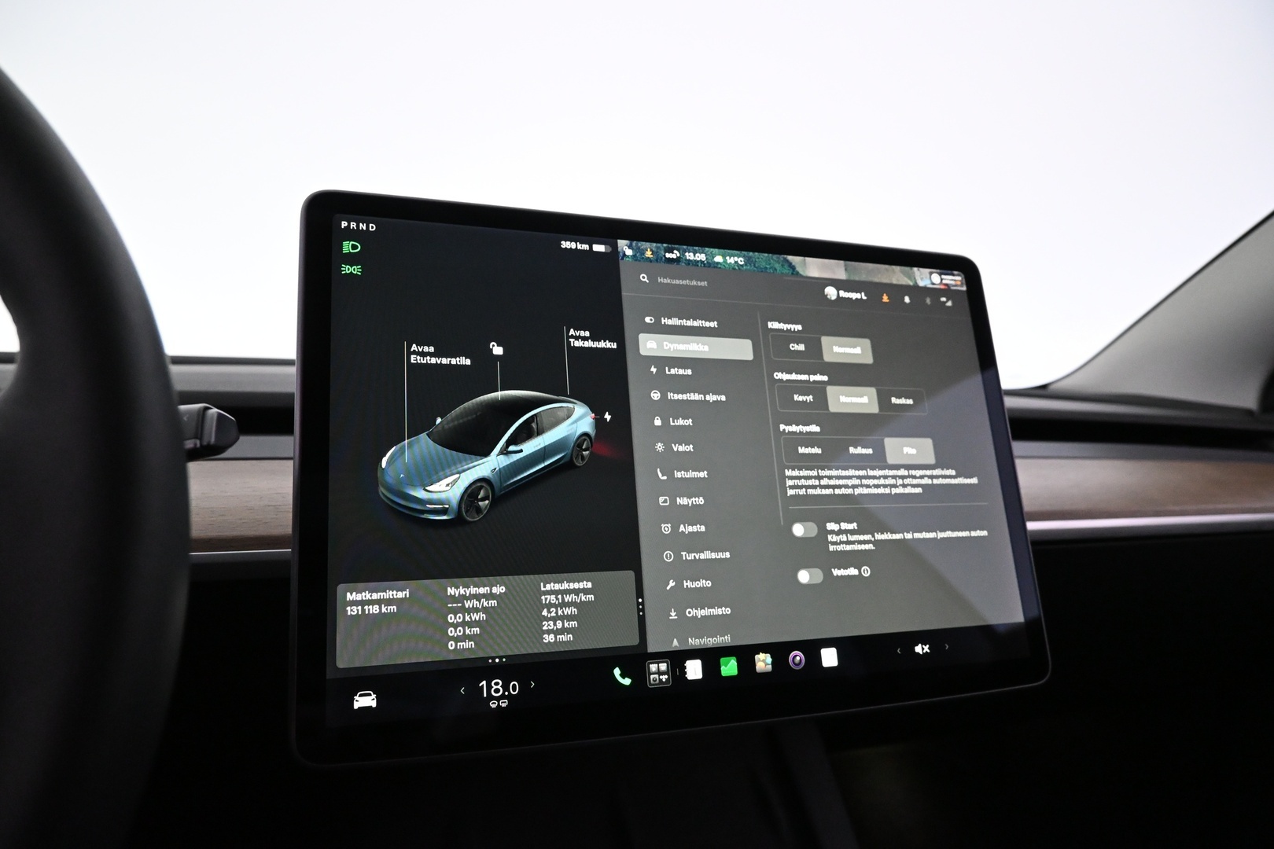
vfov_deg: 53.1
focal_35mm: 24
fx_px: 849
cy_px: 424
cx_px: 637
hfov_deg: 73.7
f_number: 4.5
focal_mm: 16
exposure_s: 1/80
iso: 4000
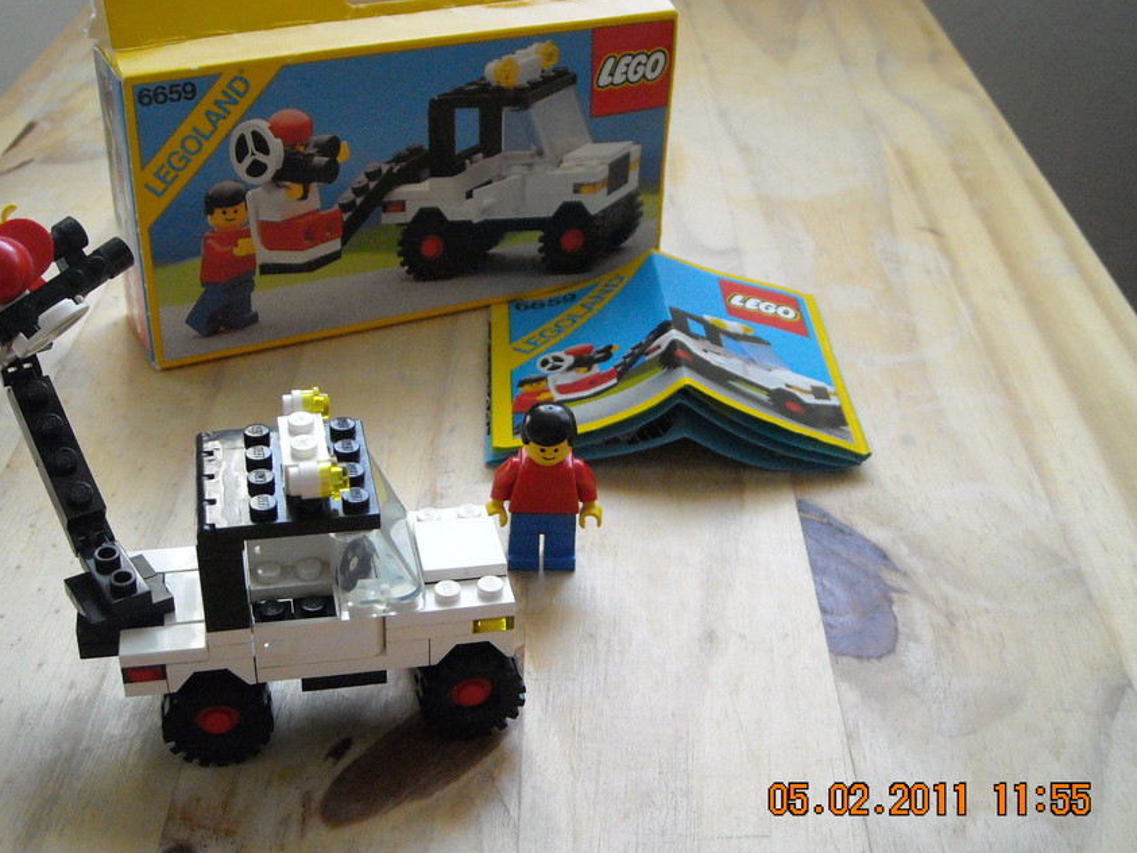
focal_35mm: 47
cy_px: 439
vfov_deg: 30.9
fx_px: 1544
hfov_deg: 40.4
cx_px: 535
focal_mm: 7.1
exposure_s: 1/228
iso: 565
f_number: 3.1
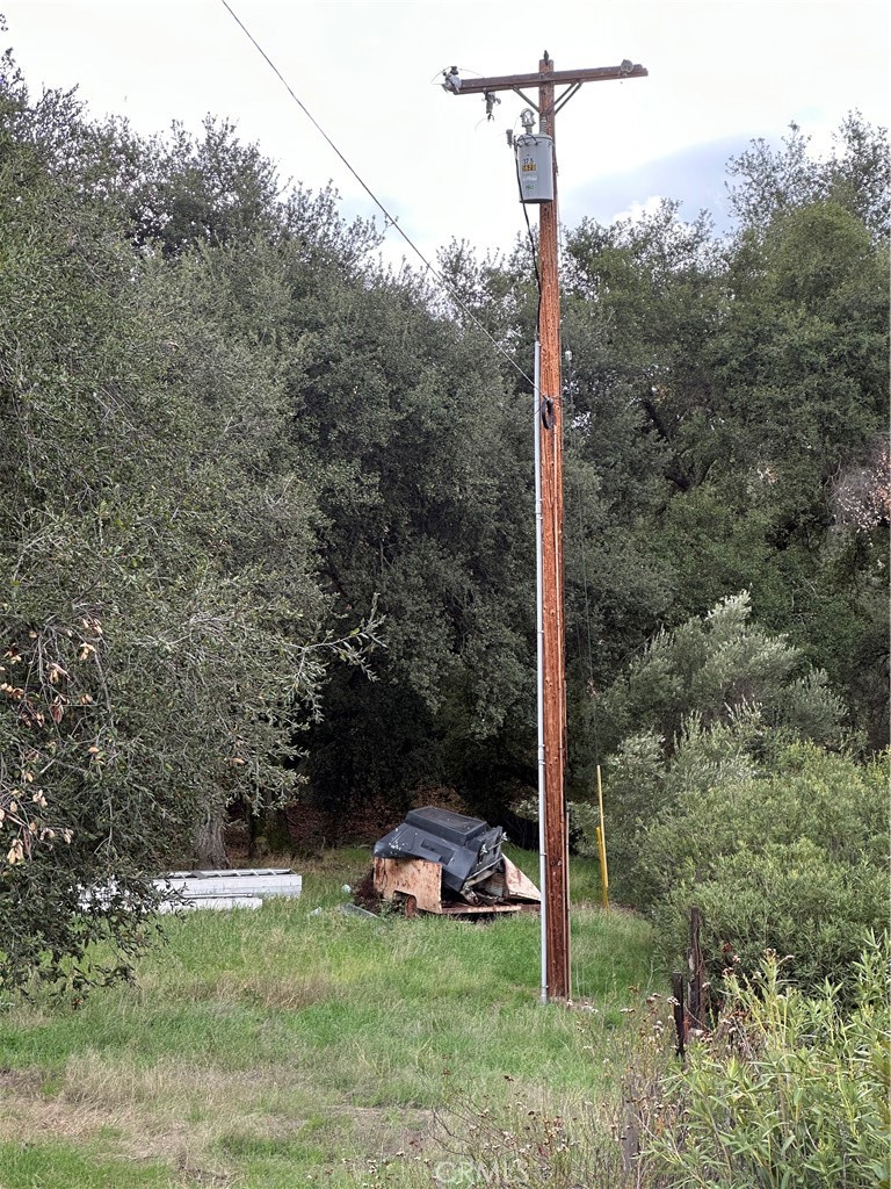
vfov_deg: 25.3
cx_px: 446
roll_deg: +1.2
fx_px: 2643
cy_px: 594
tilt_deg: +0.0
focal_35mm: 77
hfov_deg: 19.1
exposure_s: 1/99
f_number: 2.8
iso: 32
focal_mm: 9
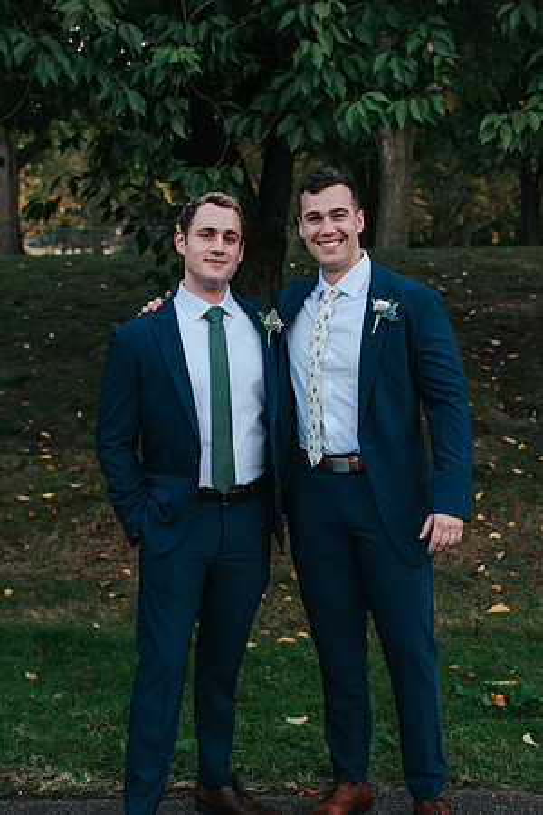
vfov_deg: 37.9
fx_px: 1188
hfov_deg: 25.8
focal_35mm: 52
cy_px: 408
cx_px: 272
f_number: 3.5
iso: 100
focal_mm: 35
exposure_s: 1/250
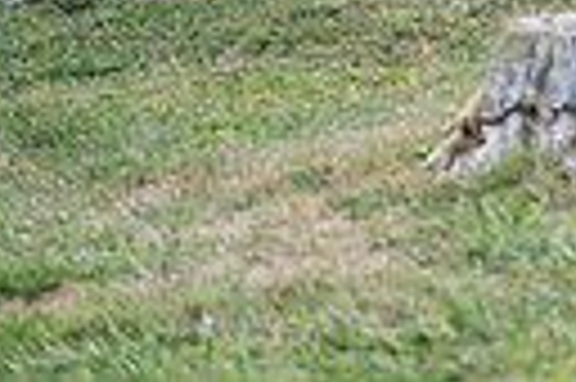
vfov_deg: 3.0
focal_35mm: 453
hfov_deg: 4.5
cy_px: -483
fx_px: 7239
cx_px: 1238
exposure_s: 1/500
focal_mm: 100
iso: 320
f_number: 3.5
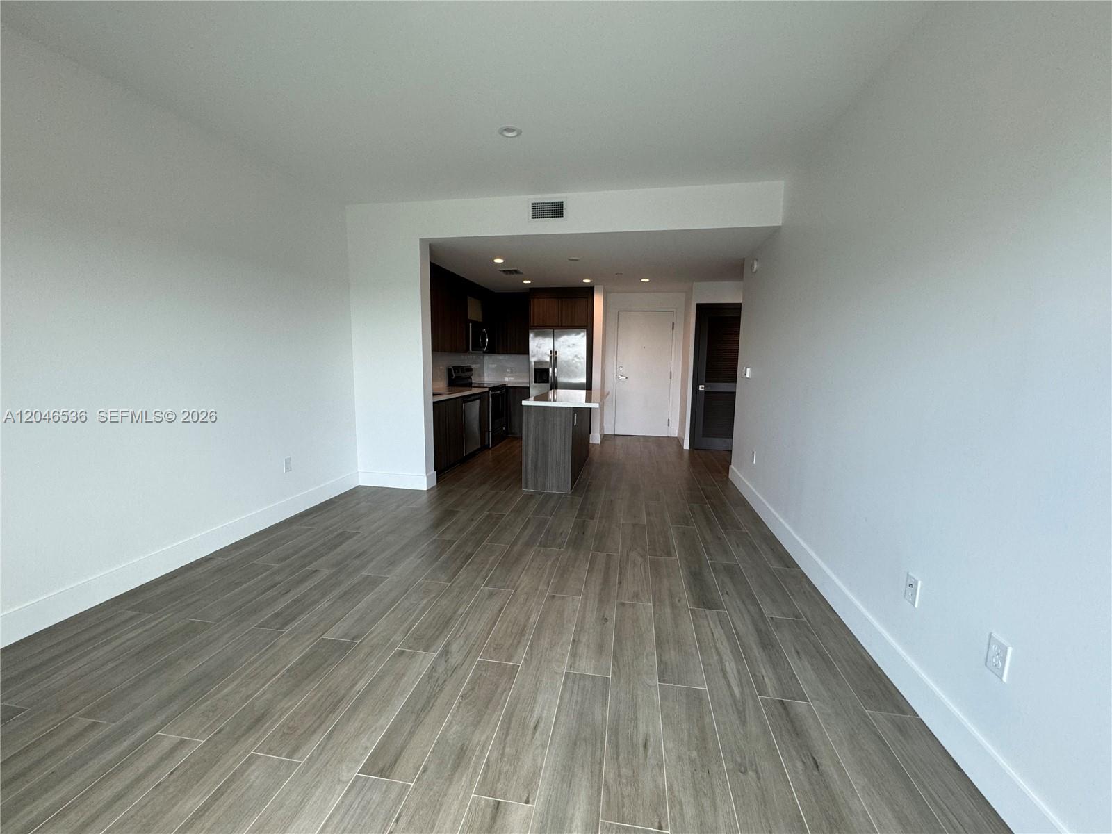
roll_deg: -0.7
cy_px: 417
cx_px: 556
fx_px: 450
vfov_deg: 85.7
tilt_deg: -7.9
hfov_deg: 102.1
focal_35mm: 14
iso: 160
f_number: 2.2
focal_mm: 2.22
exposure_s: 1/120
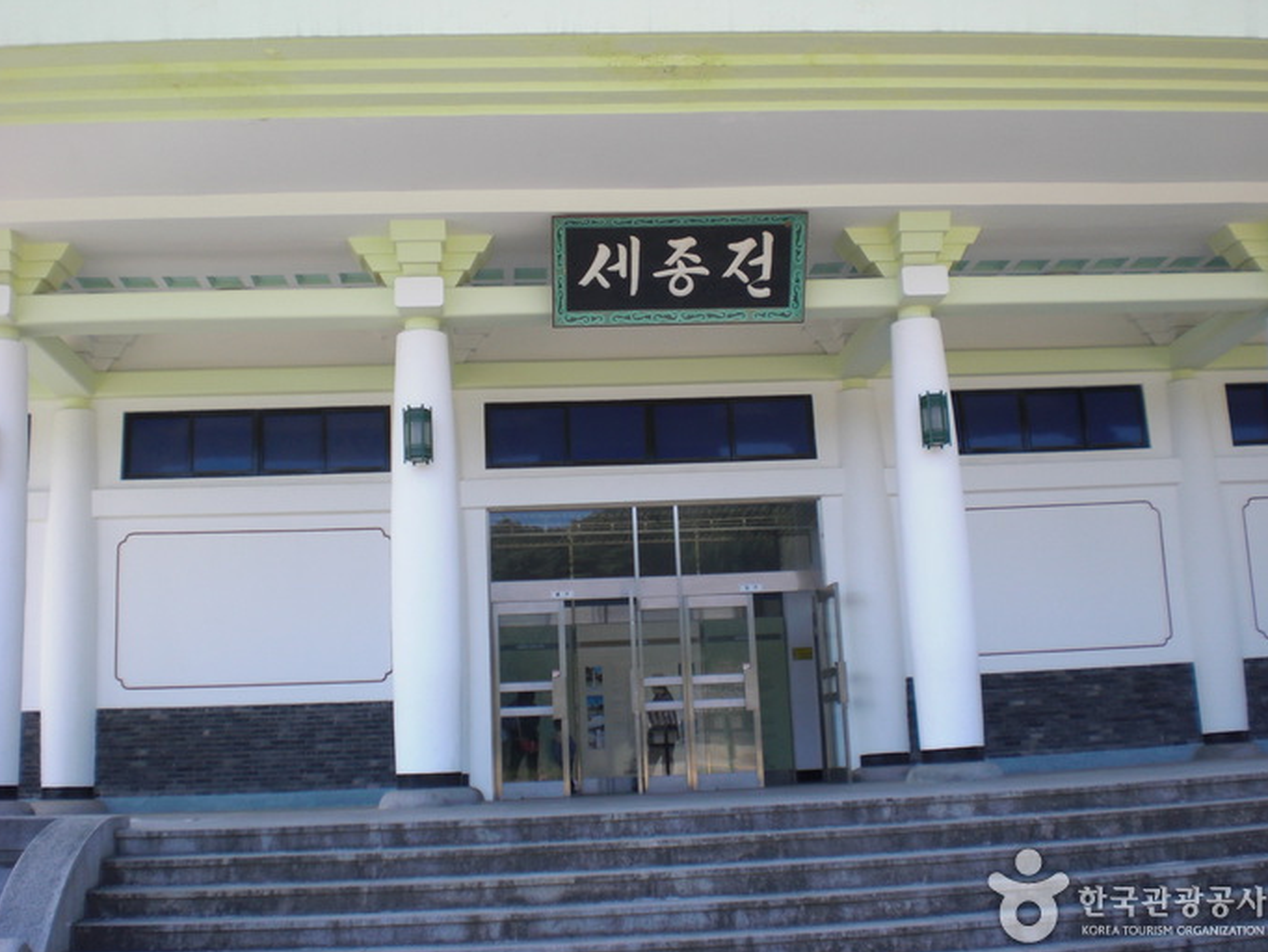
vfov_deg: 36.8
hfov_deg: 47.8
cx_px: 645
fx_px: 1429
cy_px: 481
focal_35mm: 39
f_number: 3.1
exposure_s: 1/250
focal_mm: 6.3
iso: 64
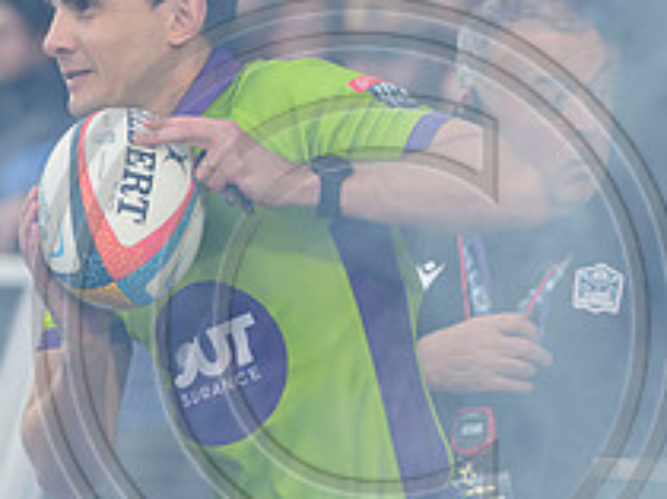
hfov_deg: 3.6
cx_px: 308
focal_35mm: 545
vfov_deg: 2.7
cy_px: 257
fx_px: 10489
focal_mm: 175
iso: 1000
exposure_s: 1/800
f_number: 3.2
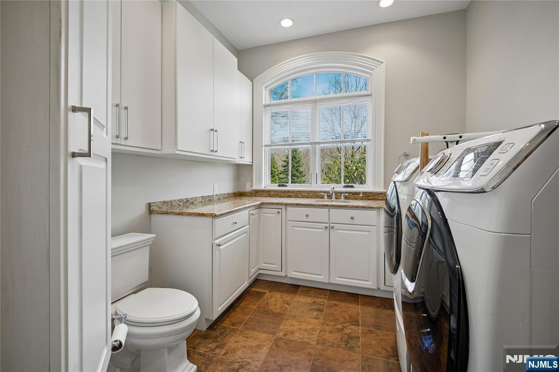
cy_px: 186
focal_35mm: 14
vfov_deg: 81.2
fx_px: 217
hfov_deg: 104.3
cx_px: 280
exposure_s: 1/20
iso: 500
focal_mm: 14
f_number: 8
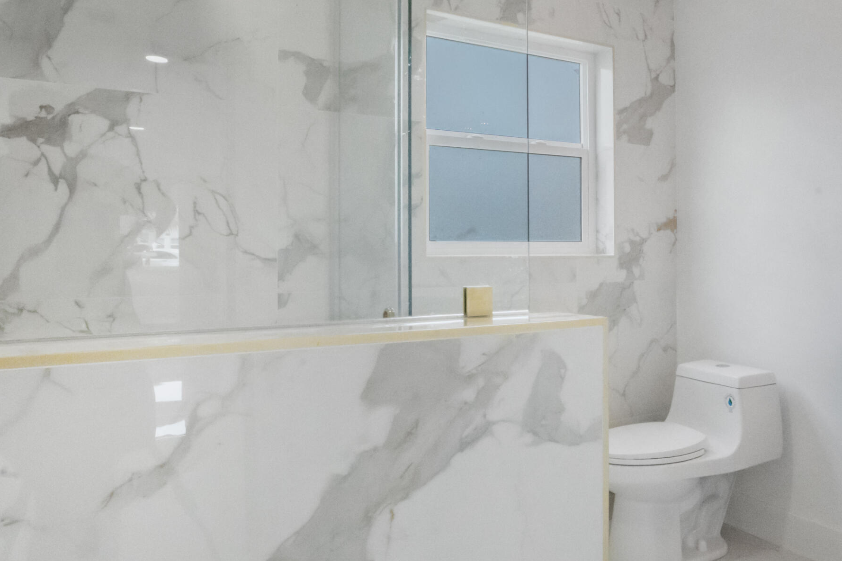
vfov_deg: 47.7
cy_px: 233
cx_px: 516
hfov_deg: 66.6
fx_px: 631
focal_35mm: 27
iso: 20000
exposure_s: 1/200
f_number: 16
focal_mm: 16
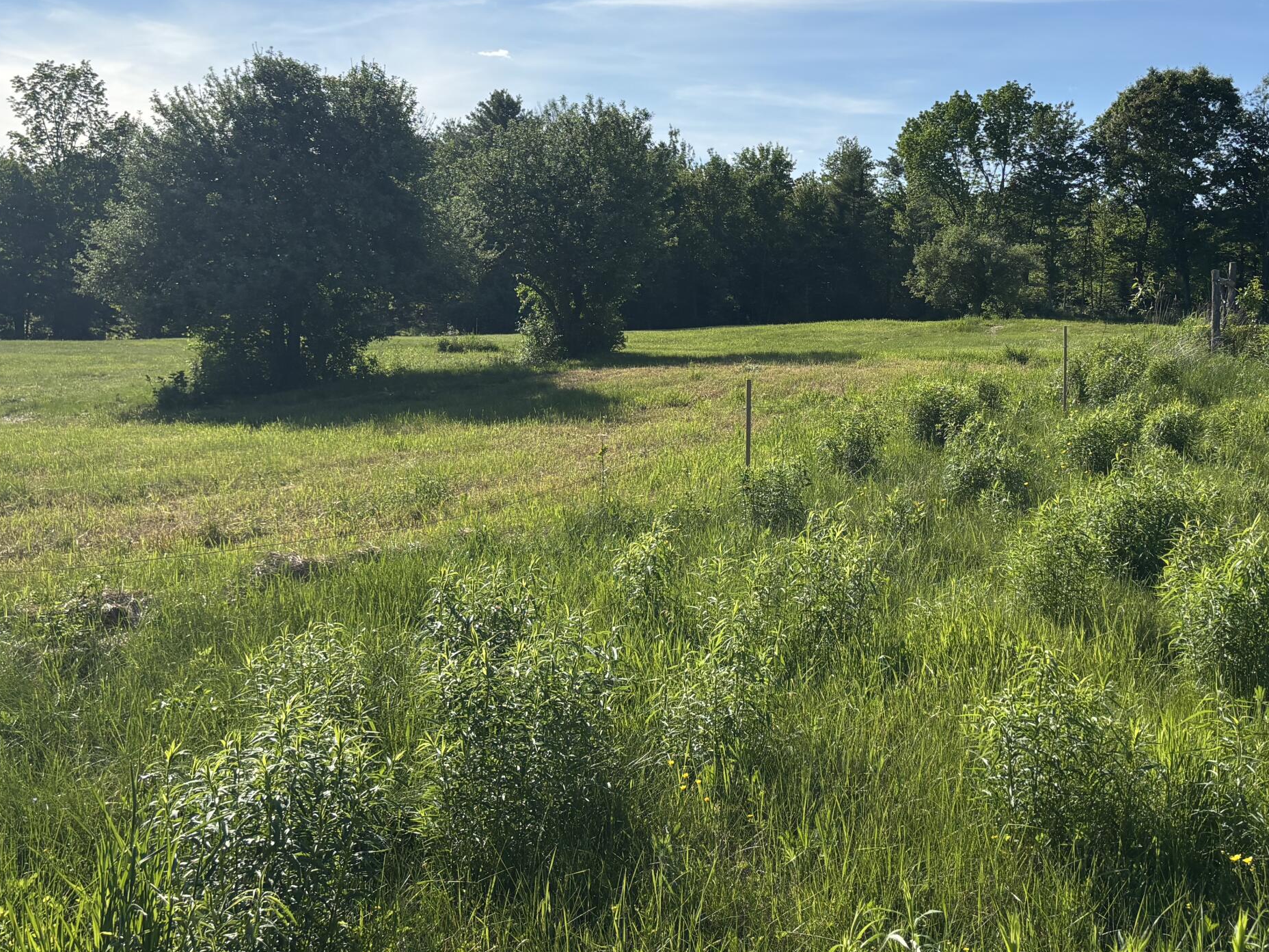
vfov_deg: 34.0
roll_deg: -2.8
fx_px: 1540
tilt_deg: +0.7
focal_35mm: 42
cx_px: 785
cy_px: 317
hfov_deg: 44.5
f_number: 1.6
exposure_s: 1/5076
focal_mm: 5.96
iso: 50
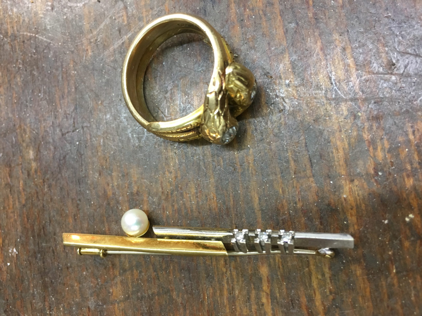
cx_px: 211
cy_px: 158
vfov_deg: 48.2
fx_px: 354
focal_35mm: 29
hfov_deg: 61.7
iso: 160
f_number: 2.2
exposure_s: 1/33
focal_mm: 4.15
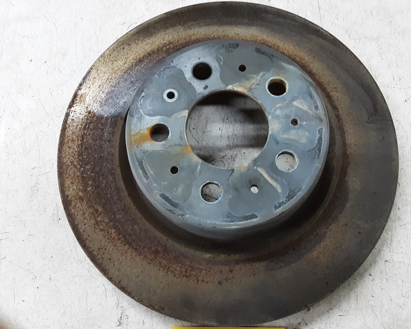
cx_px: 222
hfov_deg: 60.4
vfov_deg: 50.0
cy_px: 162
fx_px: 353
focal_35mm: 29
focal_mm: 2.91
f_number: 1.9
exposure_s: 1/50
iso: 160
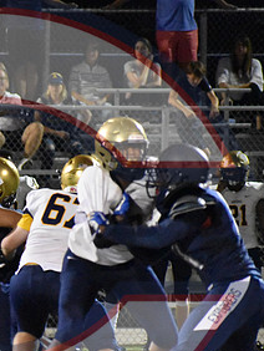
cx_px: -17
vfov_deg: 3.0
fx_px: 6620
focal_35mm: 652
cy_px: 231
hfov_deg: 2.3
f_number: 5.6
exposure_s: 1/250
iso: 12800
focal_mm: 220
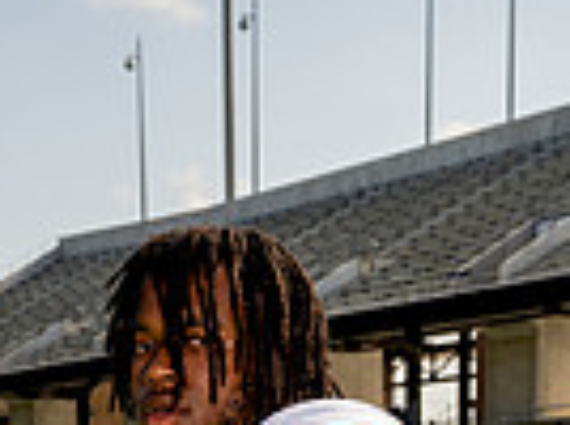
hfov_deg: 17.9
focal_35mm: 110
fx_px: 1808
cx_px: 200
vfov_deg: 11.6
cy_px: 931
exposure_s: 1/250
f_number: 7.1
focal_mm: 34
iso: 100
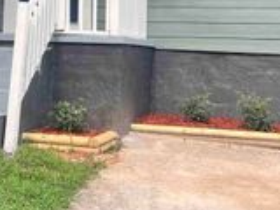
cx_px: 58
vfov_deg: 16.7
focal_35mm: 81
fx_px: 655
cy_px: -94
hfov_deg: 23.8
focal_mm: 5.7
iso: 50
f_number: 1.5
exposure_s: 1/1361
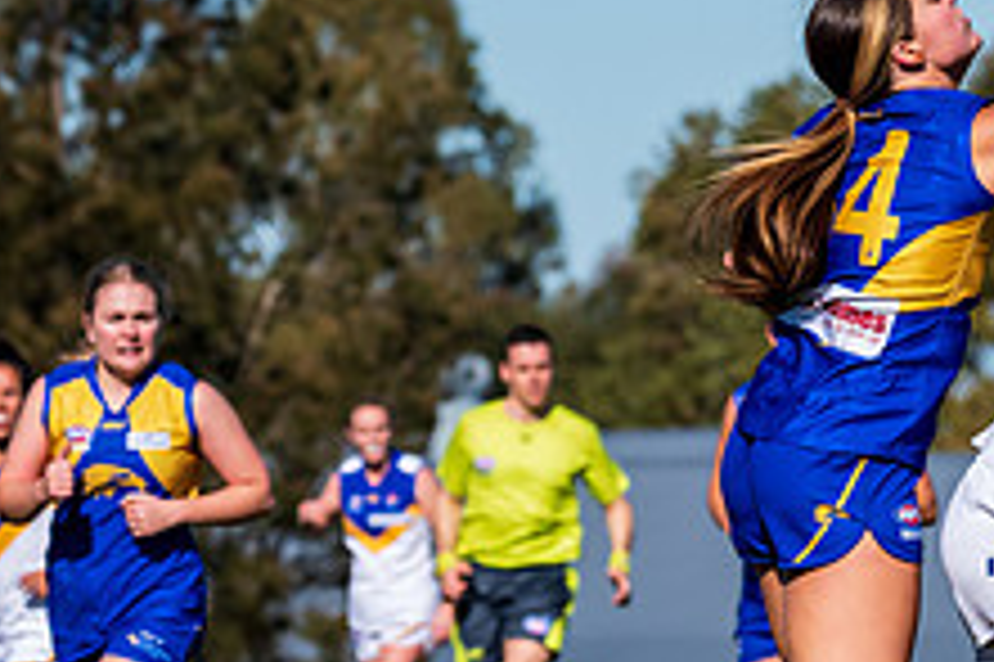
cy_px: 269
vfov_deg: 1.7
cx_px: 1073
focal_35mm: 789
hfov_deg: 2.6
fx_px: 21768
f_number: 11
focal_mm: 260
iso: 800
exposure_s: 1/1600
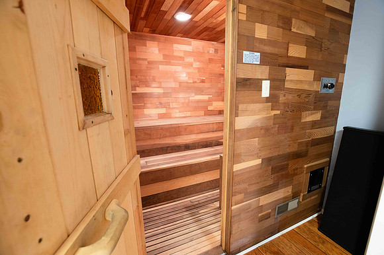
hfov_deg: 100.4
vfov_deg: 77.3
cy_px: 128
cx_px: 192
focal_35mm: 15
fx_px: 160
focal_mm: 10
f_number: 5
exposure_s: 1.6
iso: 200
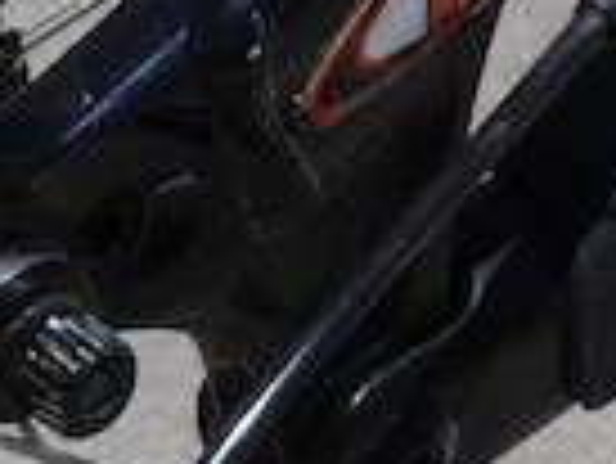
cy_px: -811
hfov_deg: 4.3
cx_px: 571
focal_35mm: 456
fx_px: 8122
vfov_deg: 3.2
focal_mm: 10.9
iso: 80
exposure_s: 1/800
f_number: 4.1
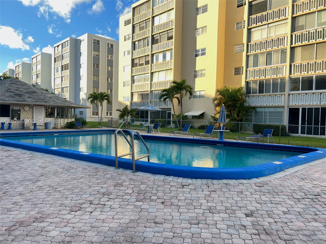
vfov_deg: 53.0
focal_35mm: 26
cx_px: 163
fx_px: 245
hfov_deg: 67.3
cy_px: 122
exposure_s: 1/458
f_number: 1.5
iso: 50
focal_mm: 5.7
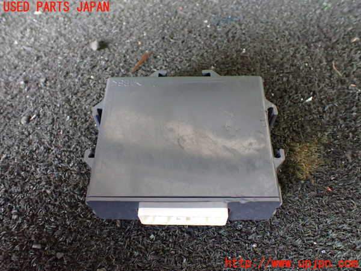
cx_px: 180
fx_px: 313
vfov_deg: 46.8
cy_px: 136
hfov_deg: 60.0
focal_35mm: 30
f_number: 2.3
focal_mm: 5.4
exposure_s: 1/30
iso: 800
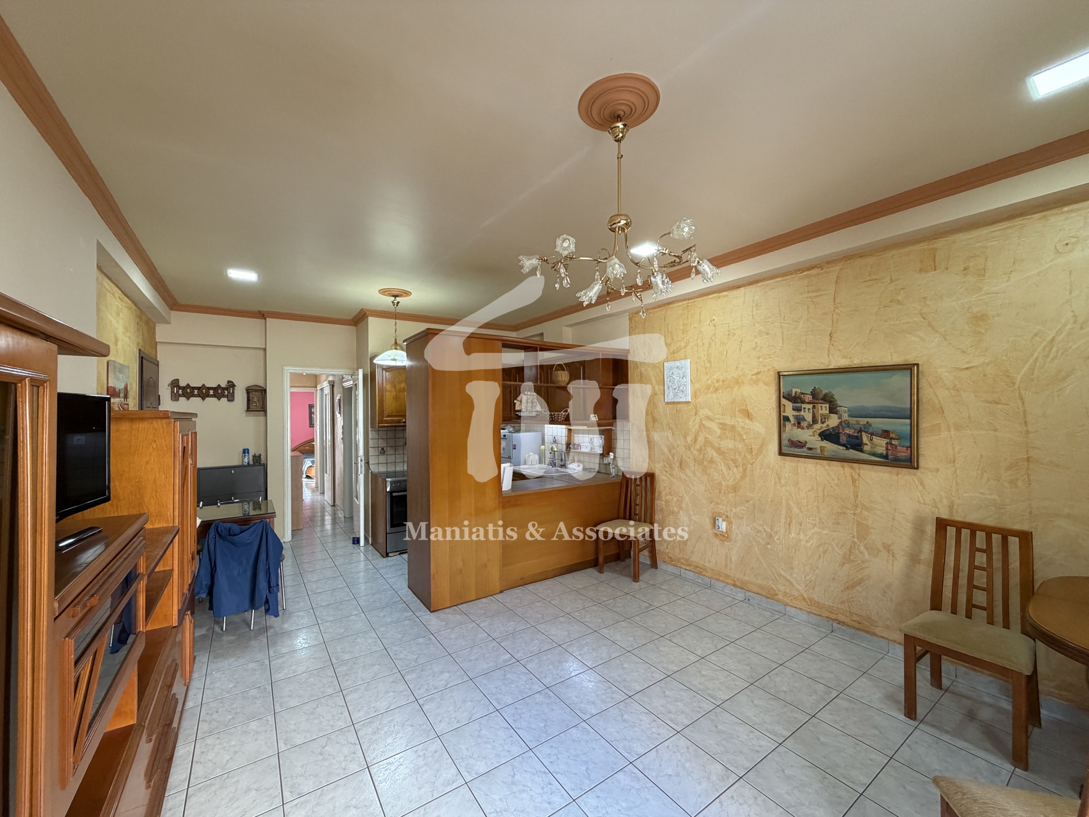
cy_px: 408
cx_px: 544
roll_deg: +0.6
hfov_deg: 102.1
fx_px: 440
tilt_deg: +0.5
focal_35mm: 14
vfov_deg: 85.7
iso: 200
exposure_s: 1/121
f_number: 2.2
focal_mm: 2.22
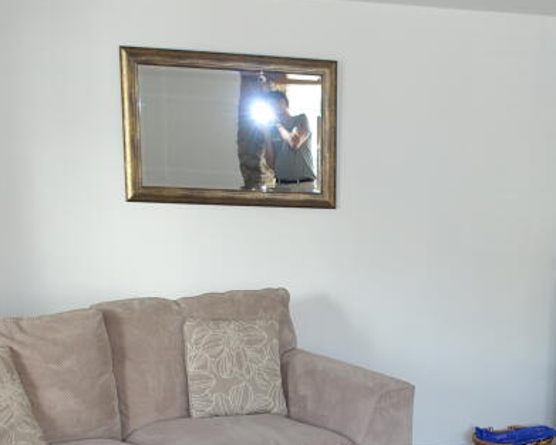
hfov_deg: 30.6
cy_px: 400
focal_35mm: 59
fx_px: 971
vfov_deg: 25.0
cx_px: 495
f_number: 2.2
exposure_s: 1/30
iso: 125
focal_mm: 8.8
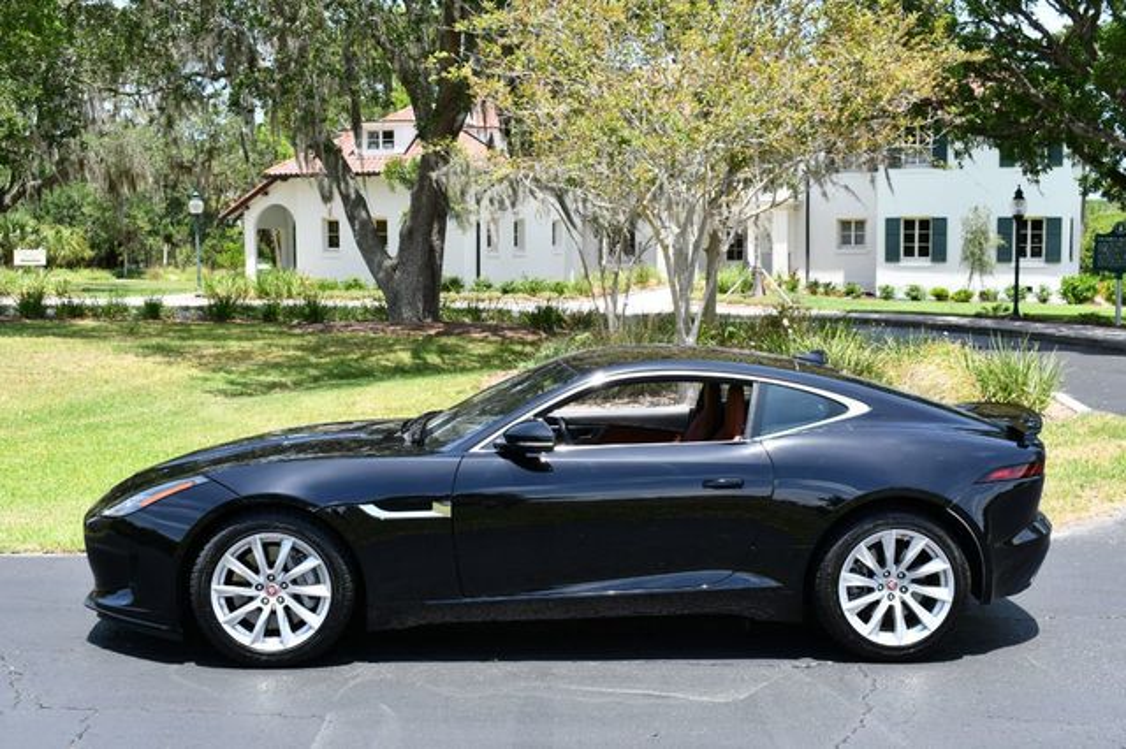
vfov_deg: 29.2
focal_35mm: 46
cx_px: 563
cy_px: 374
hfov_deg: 42.8
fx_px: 1438
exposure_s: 1/250
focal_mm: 31
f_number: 8
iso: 200
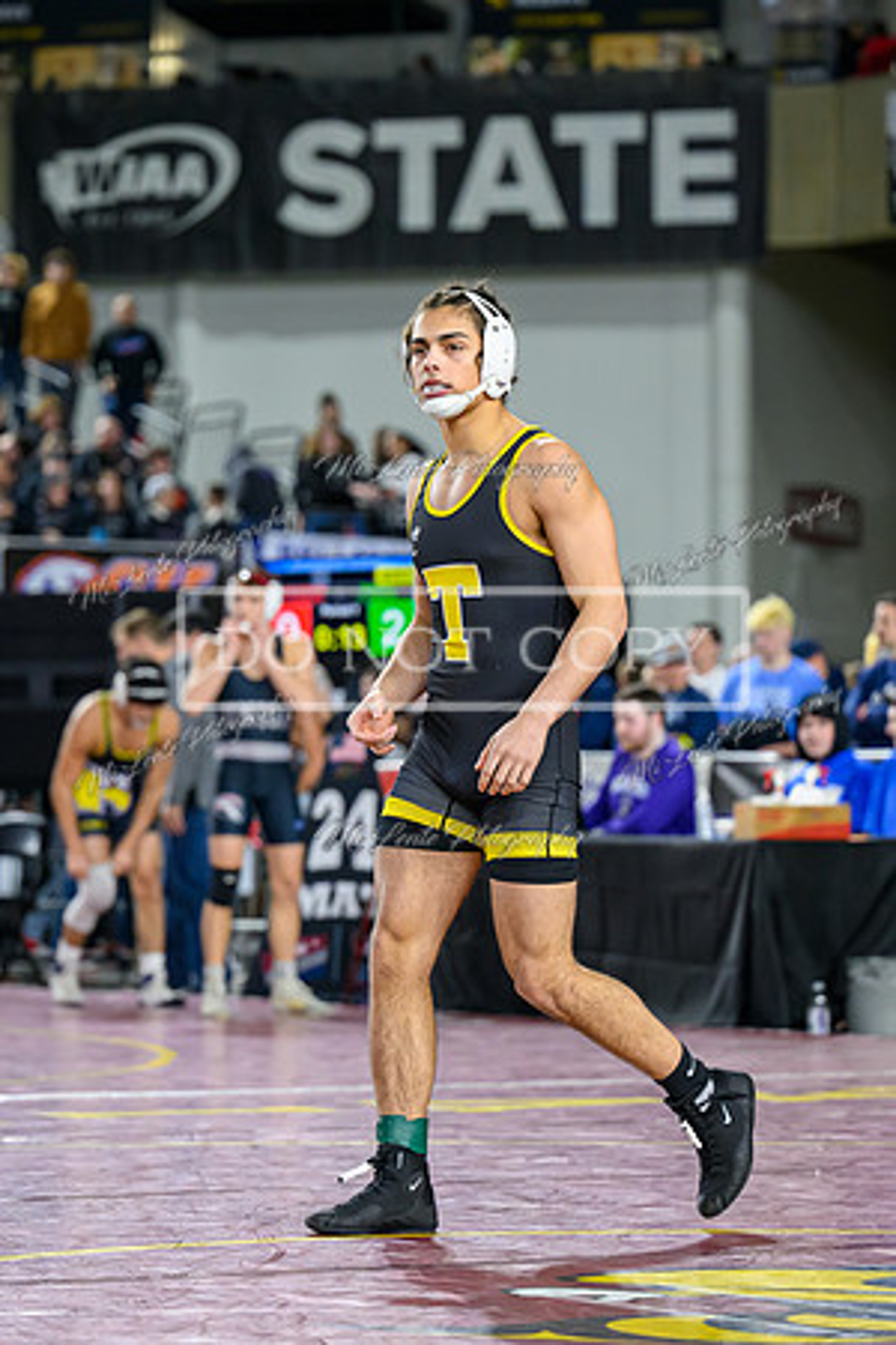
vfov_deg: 14.2
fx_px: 5381
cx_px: 383
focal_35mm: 144
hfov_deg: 9.5
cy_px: 672
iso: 4000
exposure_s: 1/800
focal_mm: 96
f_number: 2.8
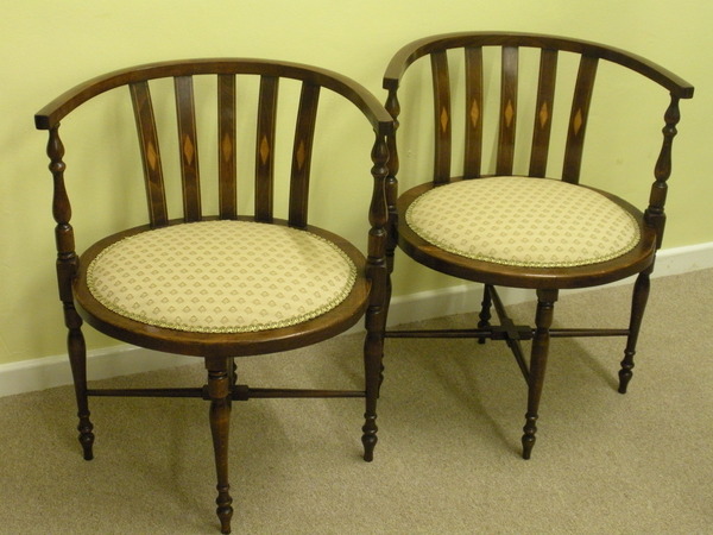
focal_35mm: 52
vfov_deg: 28.0
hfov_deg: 36.8
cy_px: 268
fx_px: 1071
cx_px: 356
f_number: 4.4
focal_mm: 9.1
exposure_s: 1/8
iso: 403
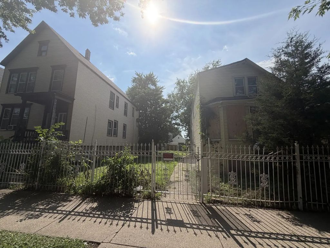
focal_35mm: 14
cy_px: 124
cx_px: 165
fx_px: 133
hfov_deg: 102.1
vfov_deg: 85.7
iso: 25
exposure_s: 1/1534
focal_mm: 2.22
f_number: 2.2
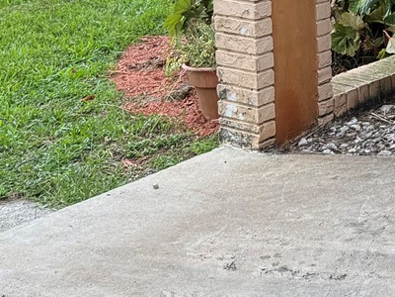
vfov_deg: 14.9
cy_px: -62
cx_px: 610
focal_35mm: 96
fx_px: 1095
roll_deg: -0.8
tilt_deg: -9.7
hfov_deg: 18.0
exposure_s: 1/266
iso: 64
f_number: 1.78
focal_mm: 6.76
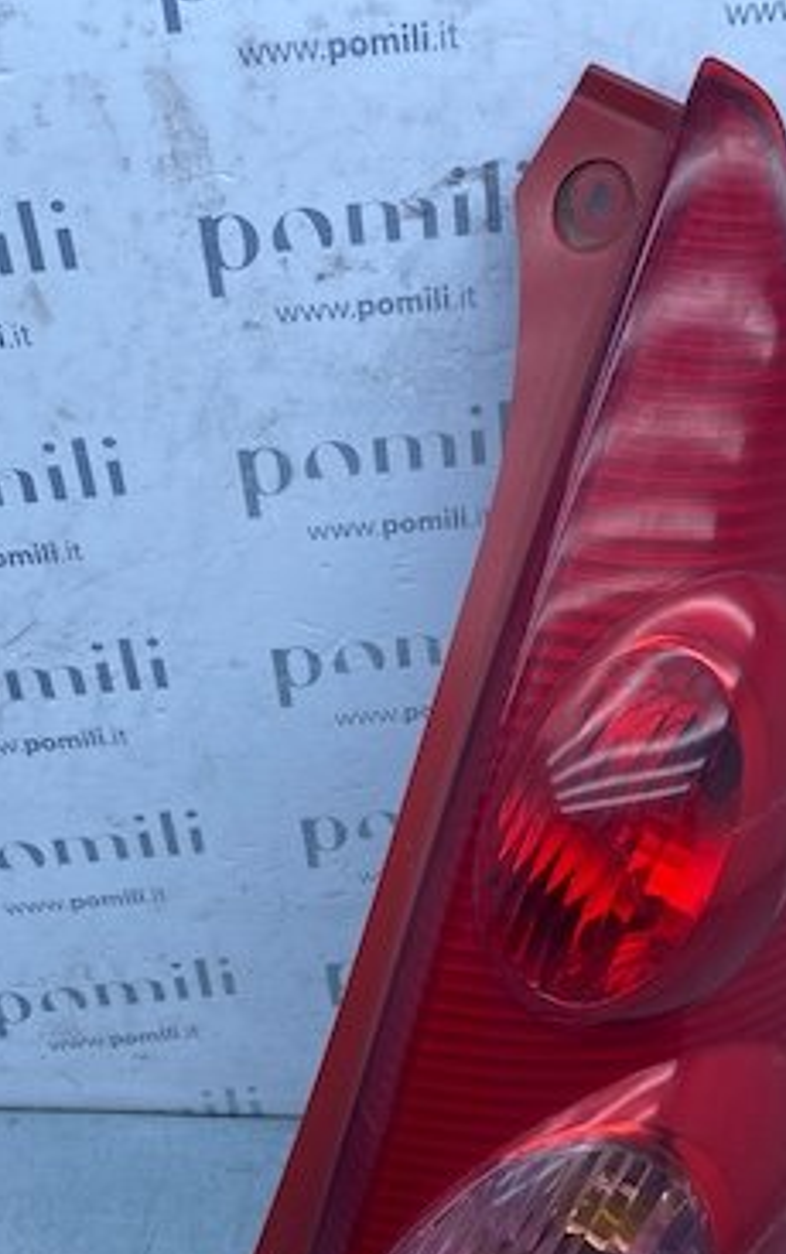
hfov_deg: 26.8
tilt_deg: -39.6
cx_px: 526
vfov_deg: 40.1
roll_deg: -9.2
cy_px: 1005
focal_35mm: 48
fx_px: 1642
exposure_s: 1/845
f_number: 1.8
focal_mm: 4.25
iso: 32
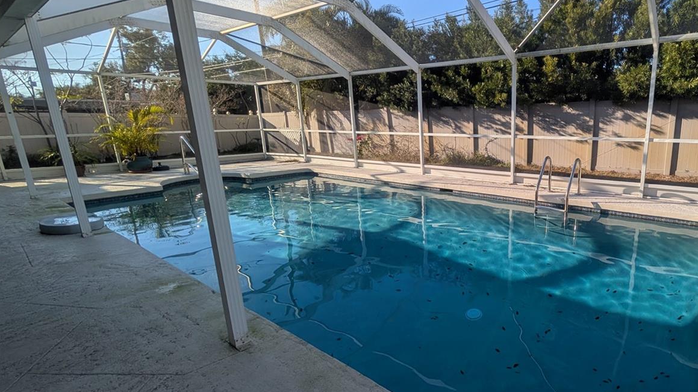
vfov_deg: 61.0
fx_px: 333
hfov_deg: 89.3
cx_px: 466
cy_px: 201
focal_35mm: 18
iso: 52
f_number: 1.7
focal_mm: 2.02
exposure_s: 1/2020
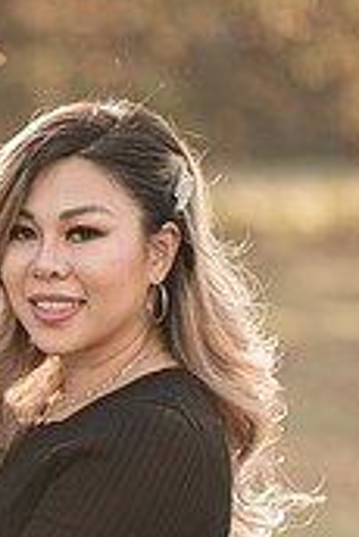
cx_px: -75
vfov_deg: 9.2
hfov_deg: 6.2
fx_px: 3314
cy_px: 415
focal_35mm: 222
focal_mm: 85
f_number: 1.8
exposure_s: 1/500
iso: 80
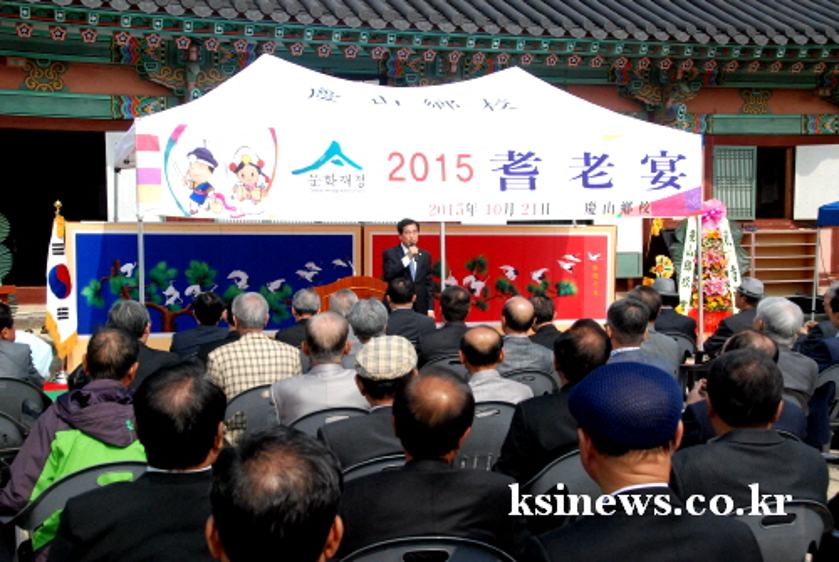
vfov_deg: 29.0
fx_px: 1085
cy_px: 281
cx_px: 420
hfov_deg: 42.3
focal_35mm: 46
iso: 1250
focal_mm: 31
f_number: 9
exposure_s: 1/2000
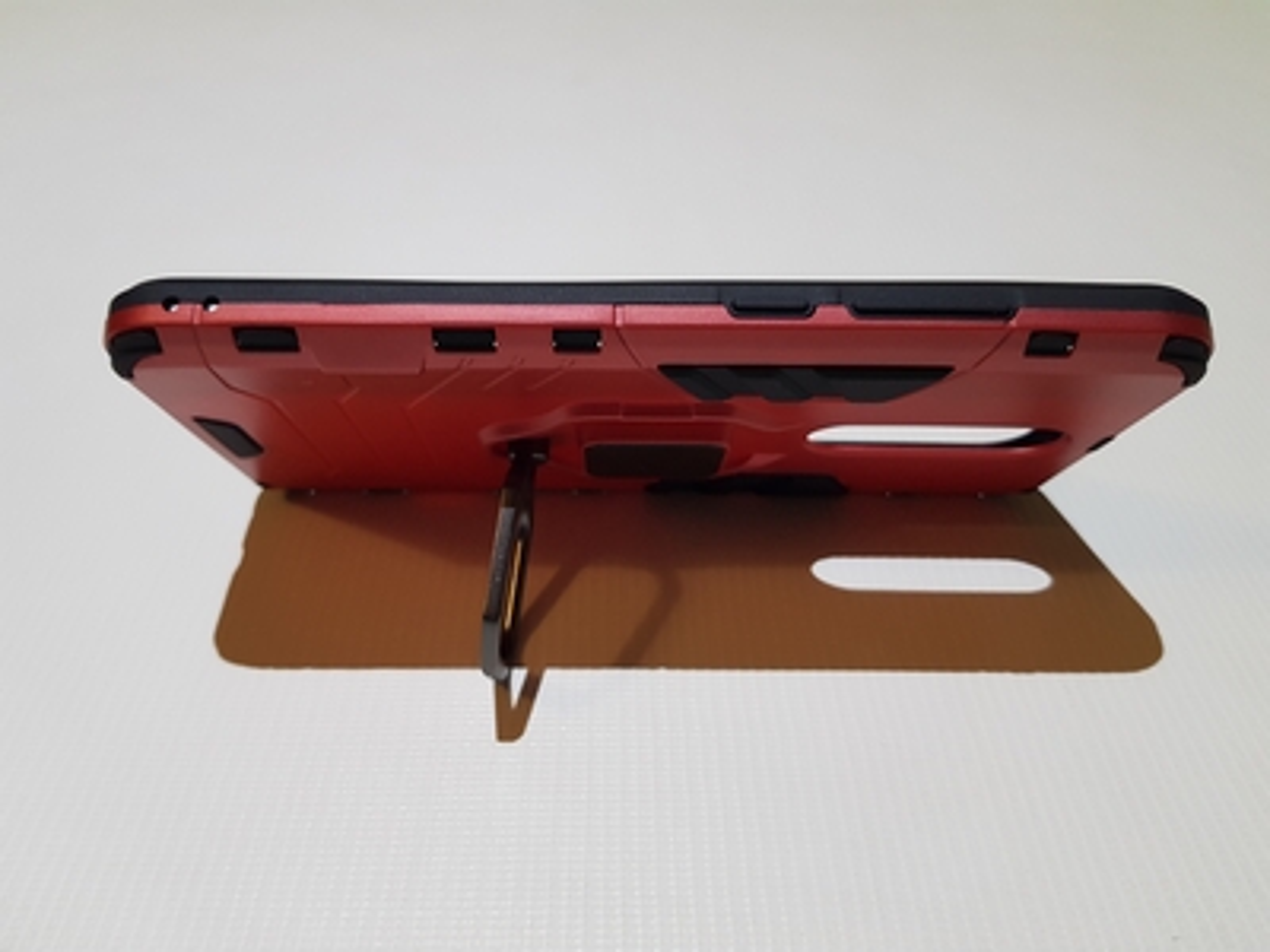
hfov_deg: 67.3
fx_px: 954
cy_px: 476
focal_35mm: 26
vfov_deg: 53.1
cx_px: 635
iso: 160
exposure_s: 1/50
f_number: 1.7
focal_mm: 4.2
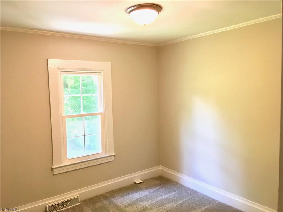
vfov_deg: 48.2
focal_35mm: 29
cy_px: 106
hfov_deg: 61.7
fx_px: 237
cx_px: 142
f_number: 2.2
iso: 80
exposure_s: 1/30
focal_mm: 4.15
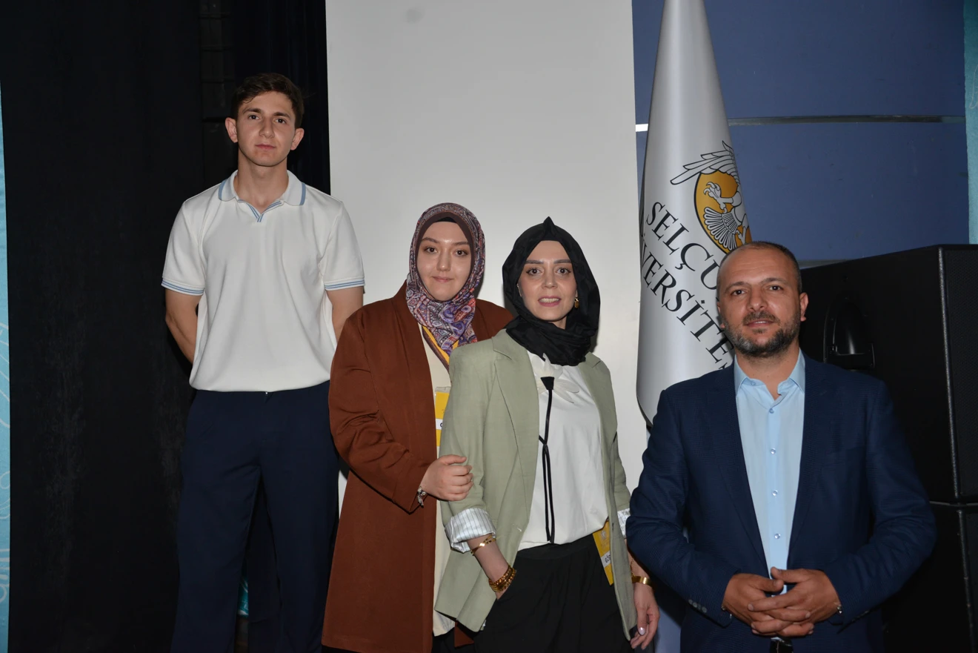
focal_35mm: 44
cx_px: 489
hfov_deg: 44.5
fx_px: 1196
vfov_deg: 30.5
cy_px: 326
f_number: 4.2
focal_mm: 44
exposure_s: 1/60
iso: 800
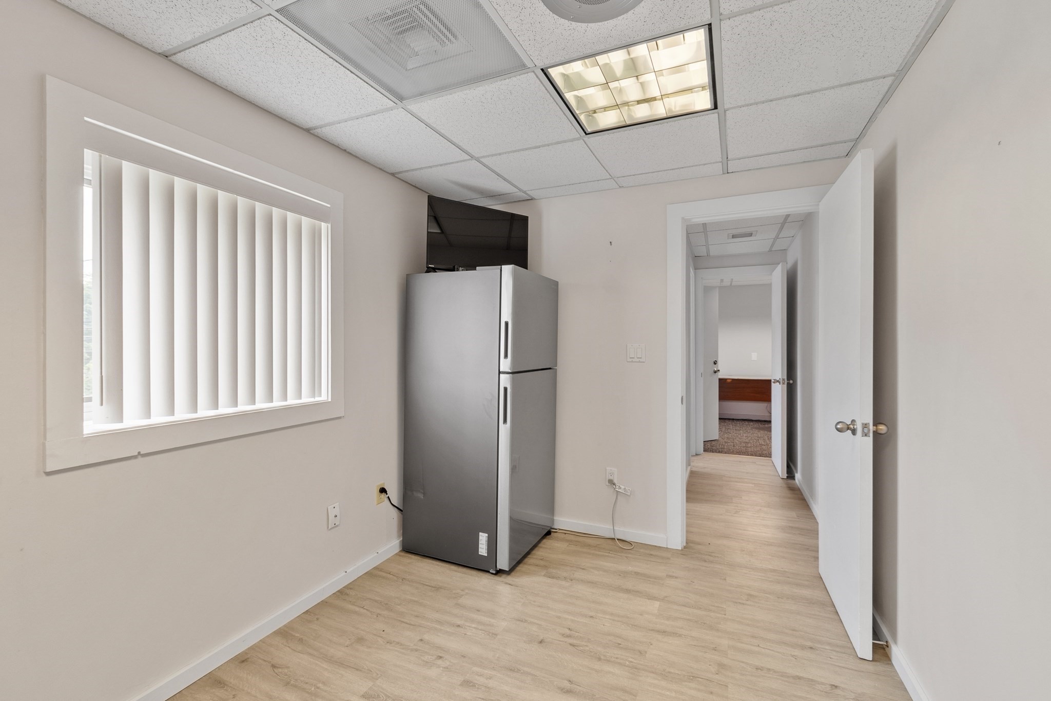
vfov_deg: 77.3
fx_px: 438
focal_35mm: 15
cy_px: 350
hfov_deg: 100.4
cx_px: 526
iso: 320
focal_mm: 10
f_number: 8
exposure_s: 1/1.67
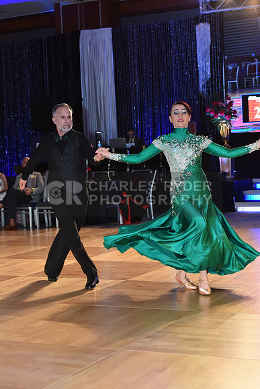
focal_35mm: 70
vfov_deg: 28.8
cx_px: 130
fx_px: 758
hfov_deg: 19.5
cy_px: 194
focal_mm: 70
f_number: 5
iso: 2000
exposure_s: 1/250
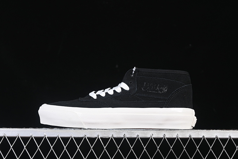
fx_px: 496
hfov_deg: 27.0
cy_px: 80
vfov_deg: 18.2
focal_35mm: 75
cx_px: 119
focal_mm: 50
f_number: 6.3
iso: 160
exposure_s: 1/60
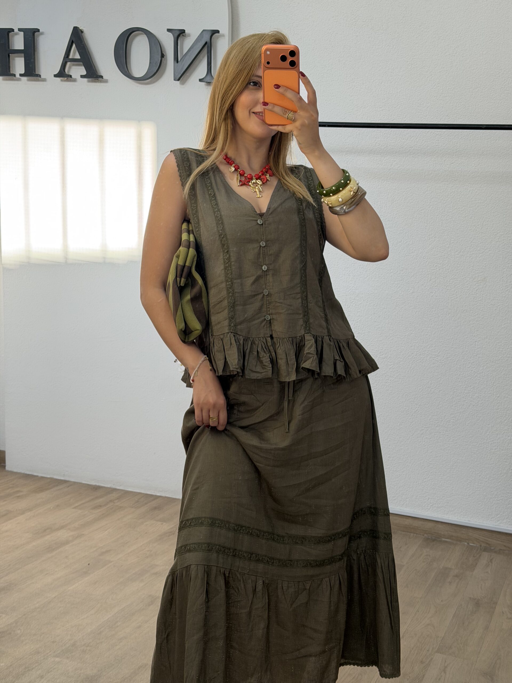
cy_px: 342
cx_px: 256
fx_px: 947
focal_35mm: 48
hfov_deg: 30.3
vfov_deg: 39.7
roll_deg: -2.0
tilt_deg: -25.3
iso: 50
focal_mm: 6.76
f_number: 1.78
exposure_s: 1/140
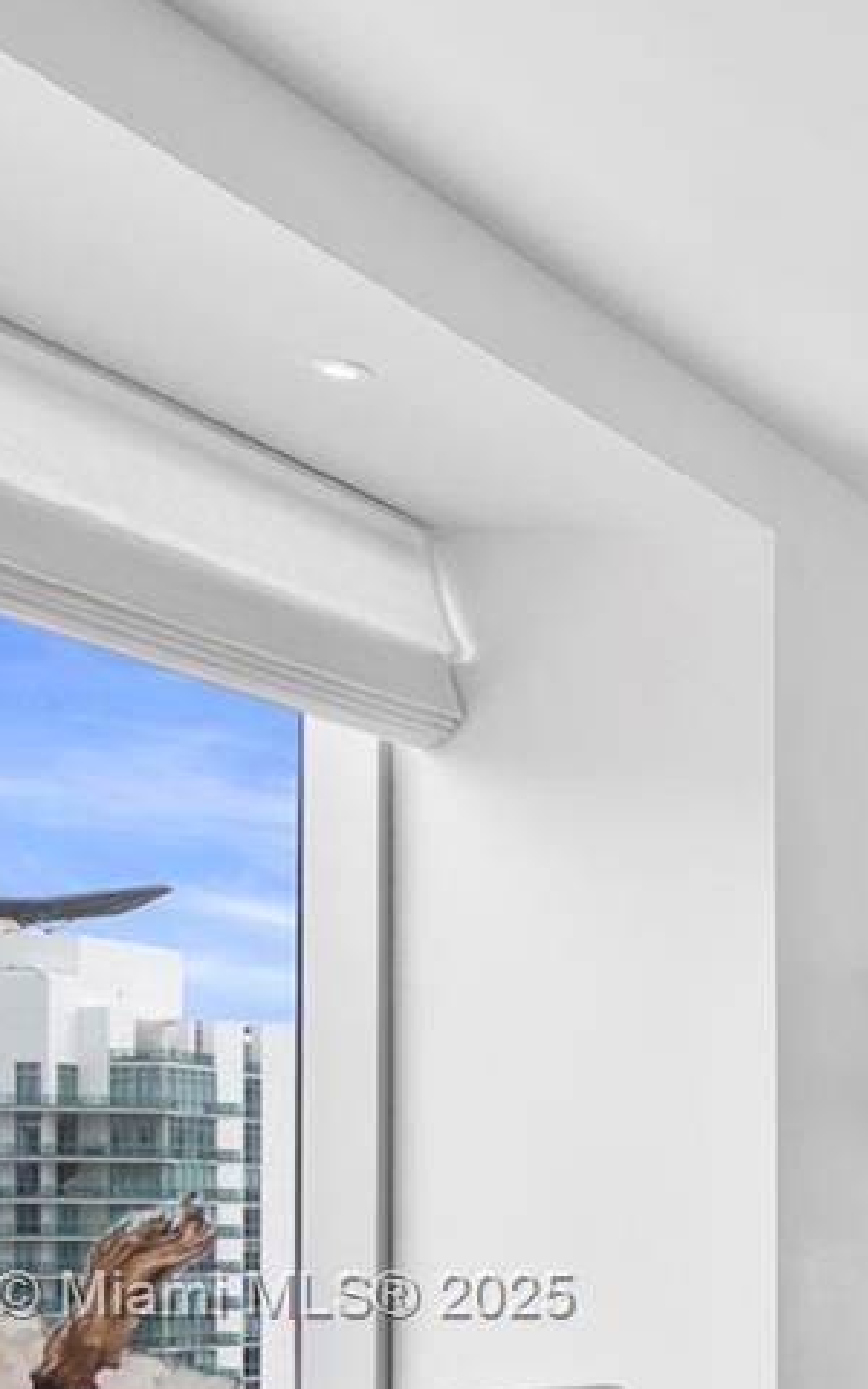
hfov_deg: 15.9
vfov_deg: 36.6
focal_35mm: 51
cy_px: 1299
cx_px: 1962
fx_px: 1930
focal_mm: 10
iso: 400
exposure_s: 1/15
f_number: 8
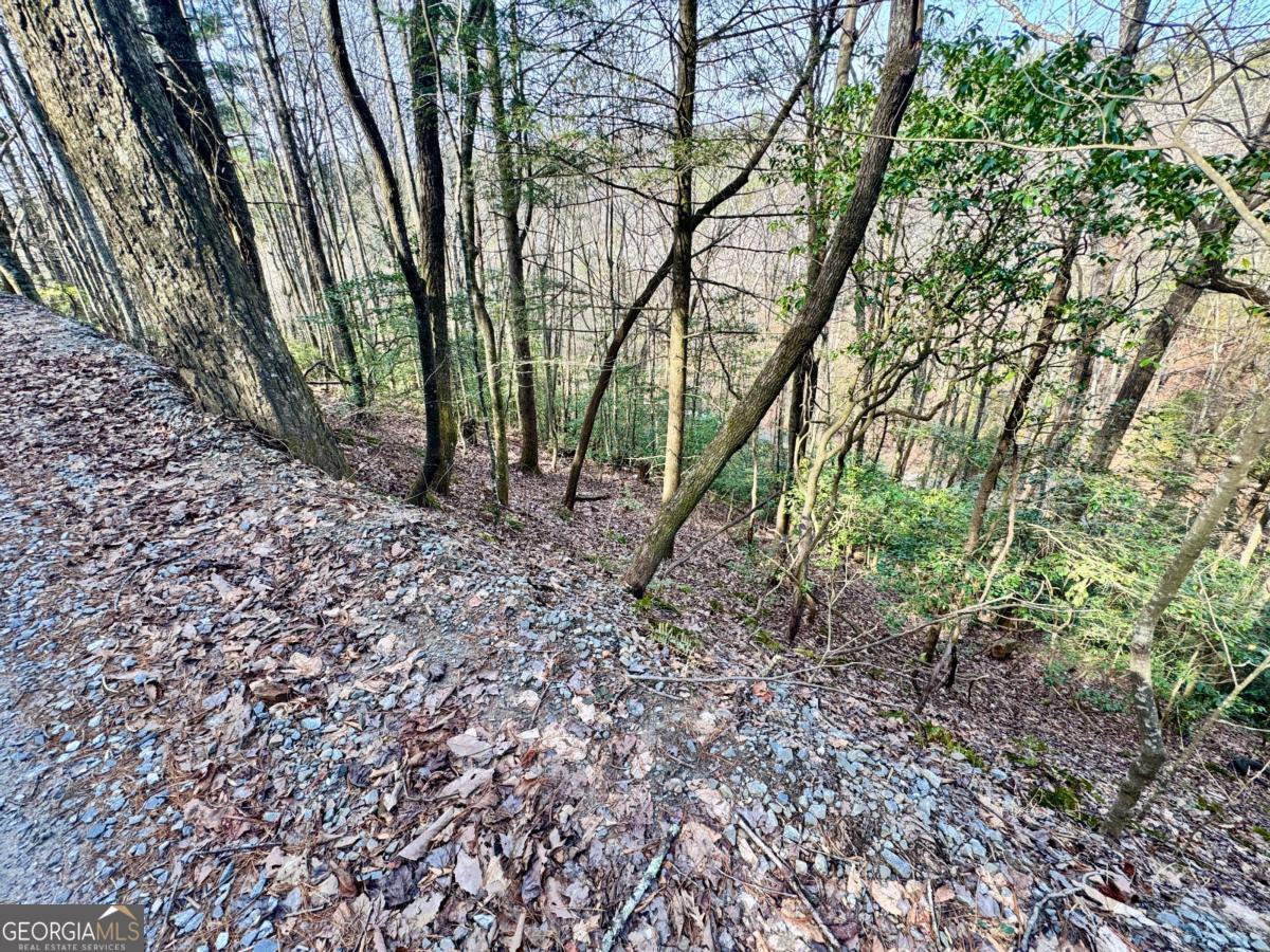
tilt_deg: -27.8
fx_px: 514
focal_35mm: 14
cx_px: 635
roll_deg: +1.9
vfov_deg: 85.7
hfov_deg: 102.1
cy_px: 476
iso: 40
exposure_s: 1/126
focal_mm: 2.22
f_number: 2.2
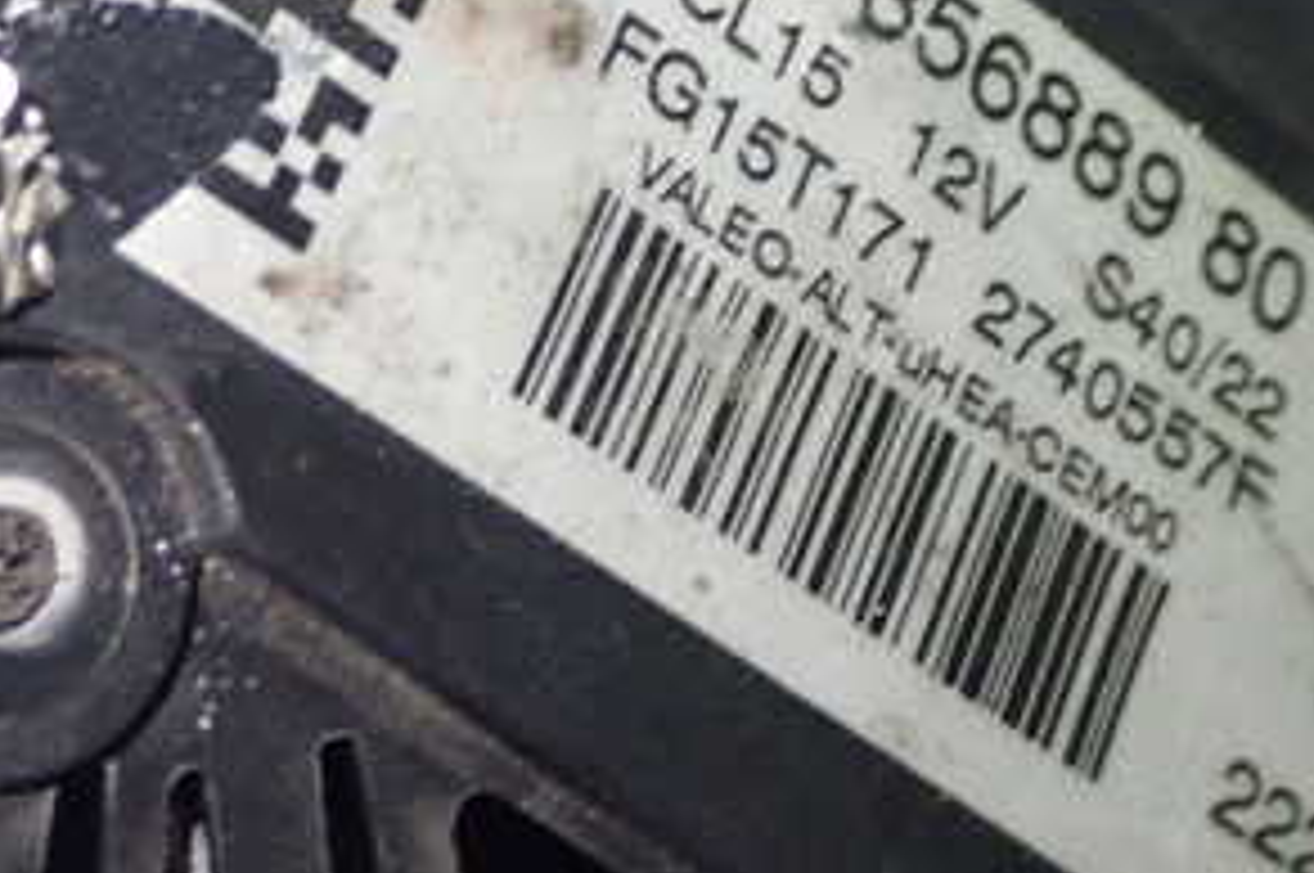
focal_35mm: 107
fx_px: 3901
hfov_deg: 19.1
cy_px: 158
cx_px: 684
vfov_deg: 12.7
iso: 640
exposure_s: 1/50
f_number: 3.2
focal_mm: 9.01
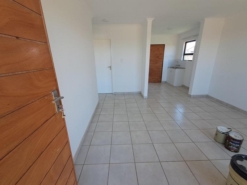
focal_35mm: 16
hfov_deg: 94.5
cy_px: 92
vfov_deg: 78.1
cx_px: 124
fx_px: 114
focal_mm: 1.64
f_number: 2.2
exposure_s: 1/100
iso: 64
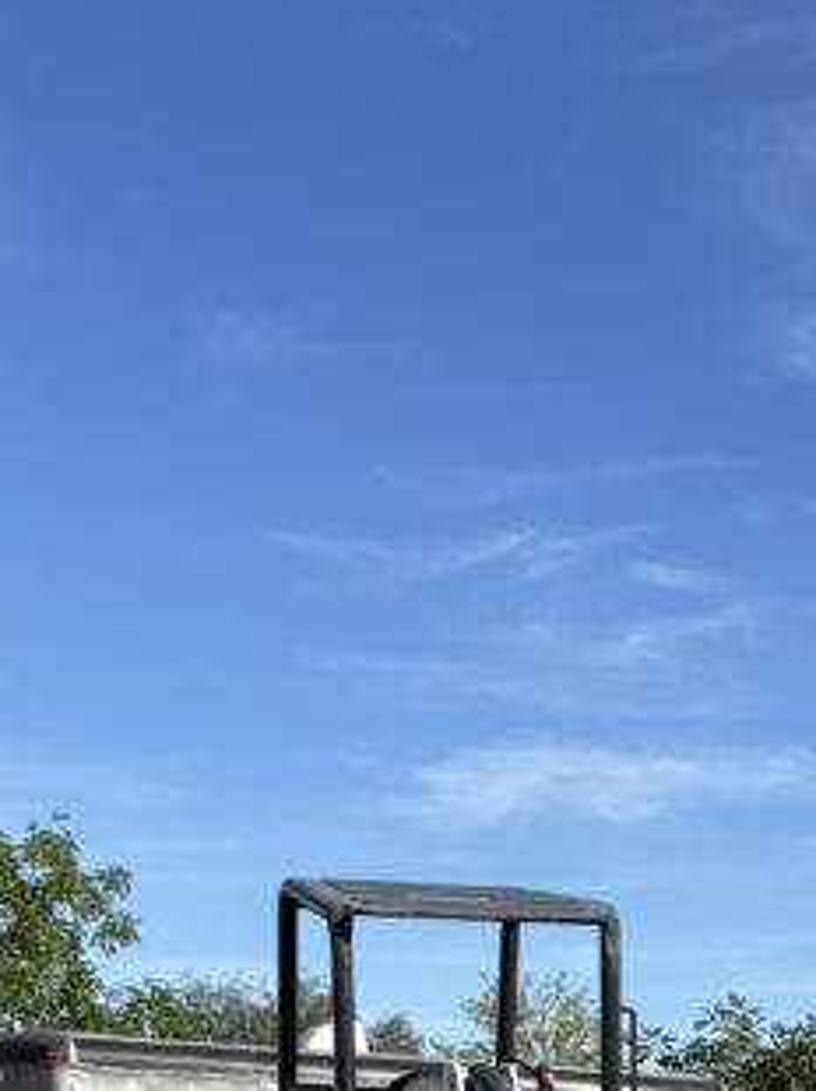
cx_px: 1266
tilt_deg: -8.2
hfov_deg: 15.6
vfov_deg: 20.1
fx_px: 2707
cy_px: 1559
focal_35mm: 86
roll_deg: +0.1
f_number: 1.6
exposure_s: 1/3106
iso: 50
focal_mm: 5.96
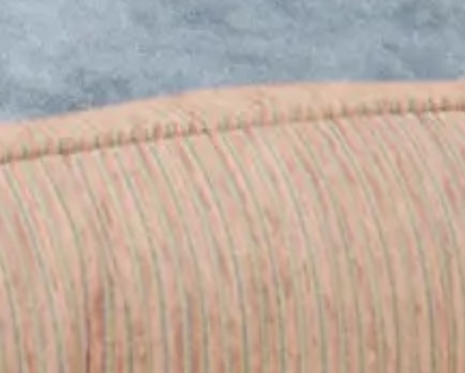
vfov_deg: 11.1
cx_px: -163
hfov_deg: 14.2
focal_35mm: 129
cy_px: -317
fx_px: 1777
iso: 640
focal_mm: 14
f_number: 3.5
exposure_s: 1/60
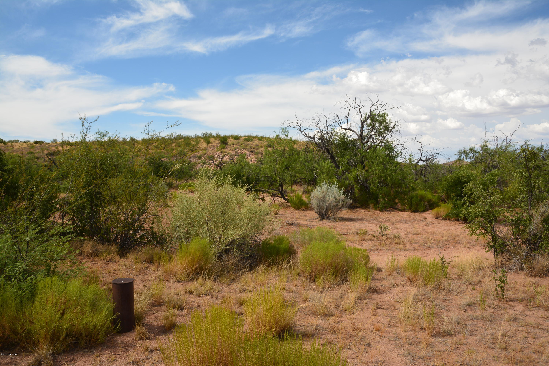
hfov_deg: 70.4
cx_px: 274
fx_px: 389
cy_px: 183
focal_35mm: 26
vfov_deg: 50.4
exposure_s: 1/100
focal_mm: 17
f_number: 11
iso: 200
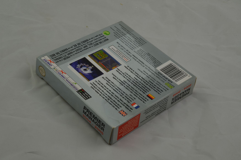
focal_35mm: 62
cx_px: 124
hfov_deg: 32.4
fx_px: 414
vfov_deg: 21.8
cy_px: 78
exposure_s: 1/3
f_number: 20
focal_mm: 40
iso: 100
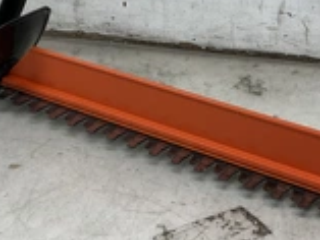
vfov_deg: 19.9
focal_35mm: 74
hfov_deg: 26.3
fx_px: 685
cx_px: 181
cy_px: 102
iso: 32
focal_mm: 3
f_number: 1.8
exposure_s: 1/120
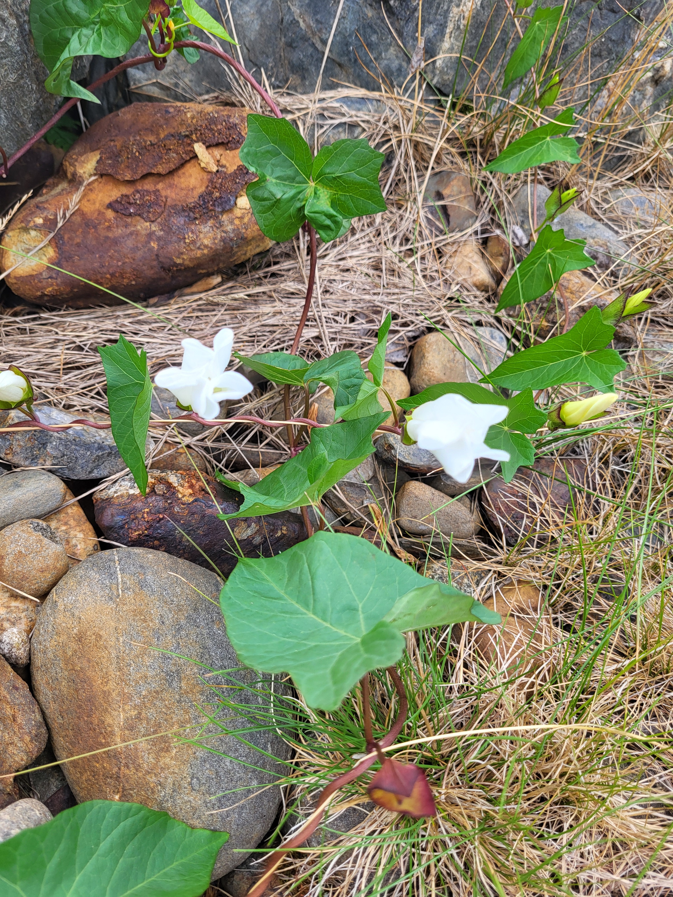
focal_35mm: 26
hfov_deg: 53.1
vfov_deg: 67.3
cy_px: 448
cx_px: 336
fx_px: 674
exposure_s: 1/252
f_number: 1.8
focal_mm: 5.4
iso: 40
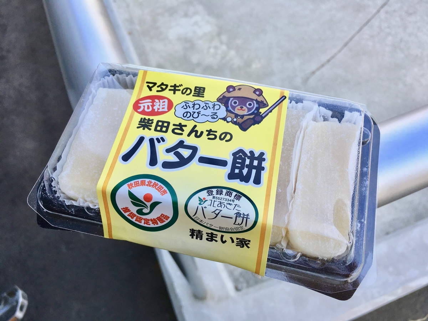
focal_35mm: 29
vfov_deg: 48.2
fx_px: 359
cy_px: 160
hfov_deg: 61.7
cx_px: 214
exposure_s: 1/371
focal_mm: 4.15
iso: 25
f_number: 2.2
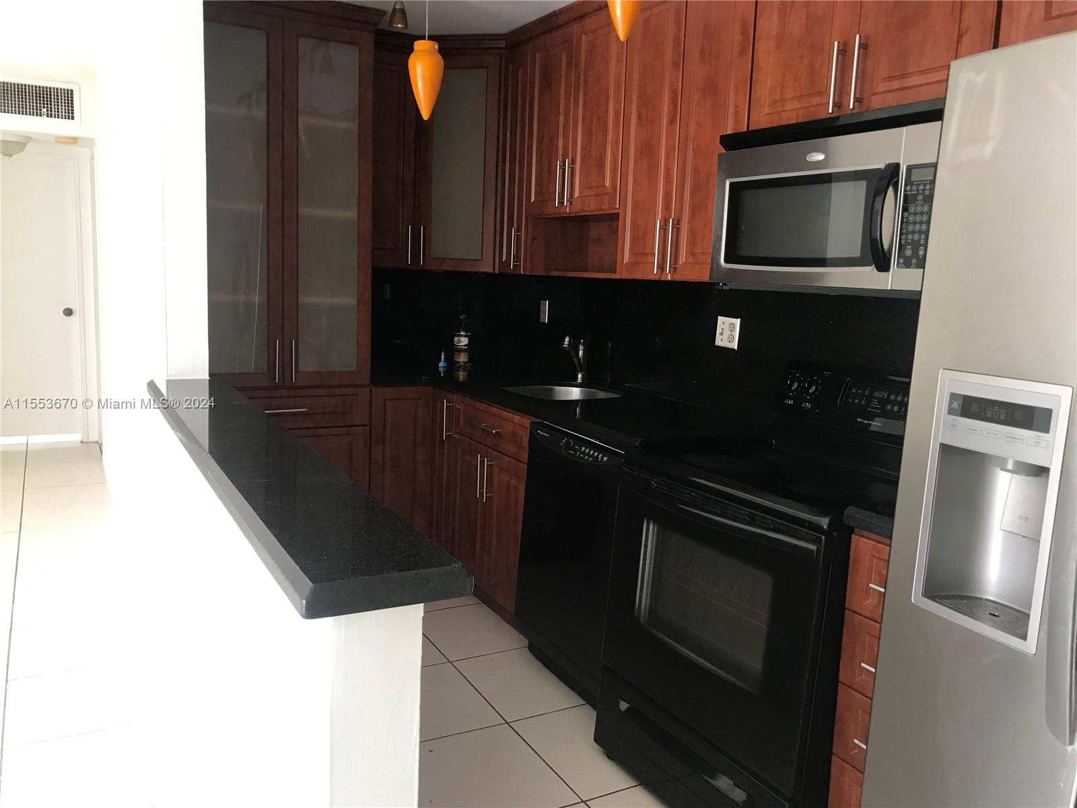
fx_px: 871
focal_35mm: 28
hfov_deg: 63.4
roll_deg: -0.8
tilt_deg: -7.5
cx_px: 538
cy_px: 404
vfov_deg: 49.7
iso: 40
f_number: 1.8
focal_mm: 3.99
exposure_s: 1/15
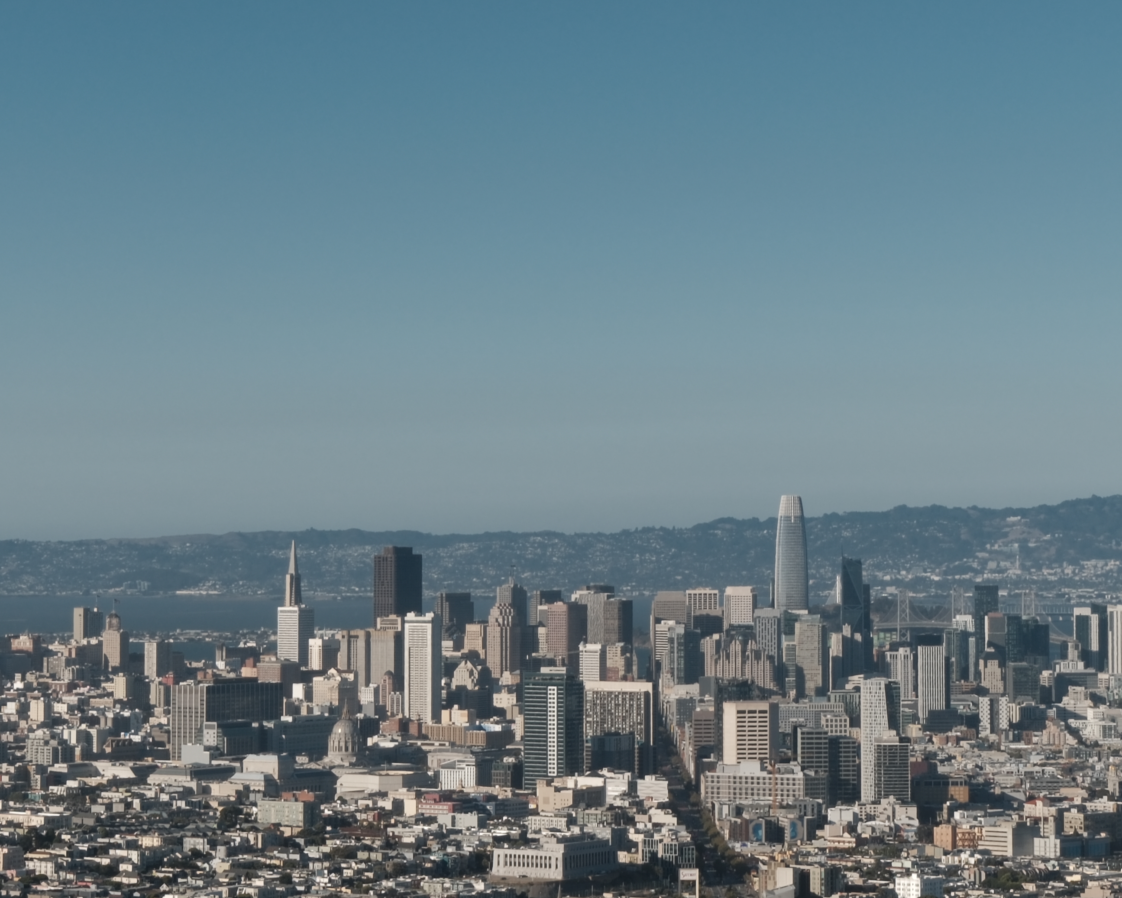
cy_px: 289
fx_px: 3753
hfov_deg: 17.0
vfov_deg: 13.6
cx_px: 754
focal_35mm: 113
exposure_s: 1/100
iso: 80
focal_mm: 33
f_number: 14
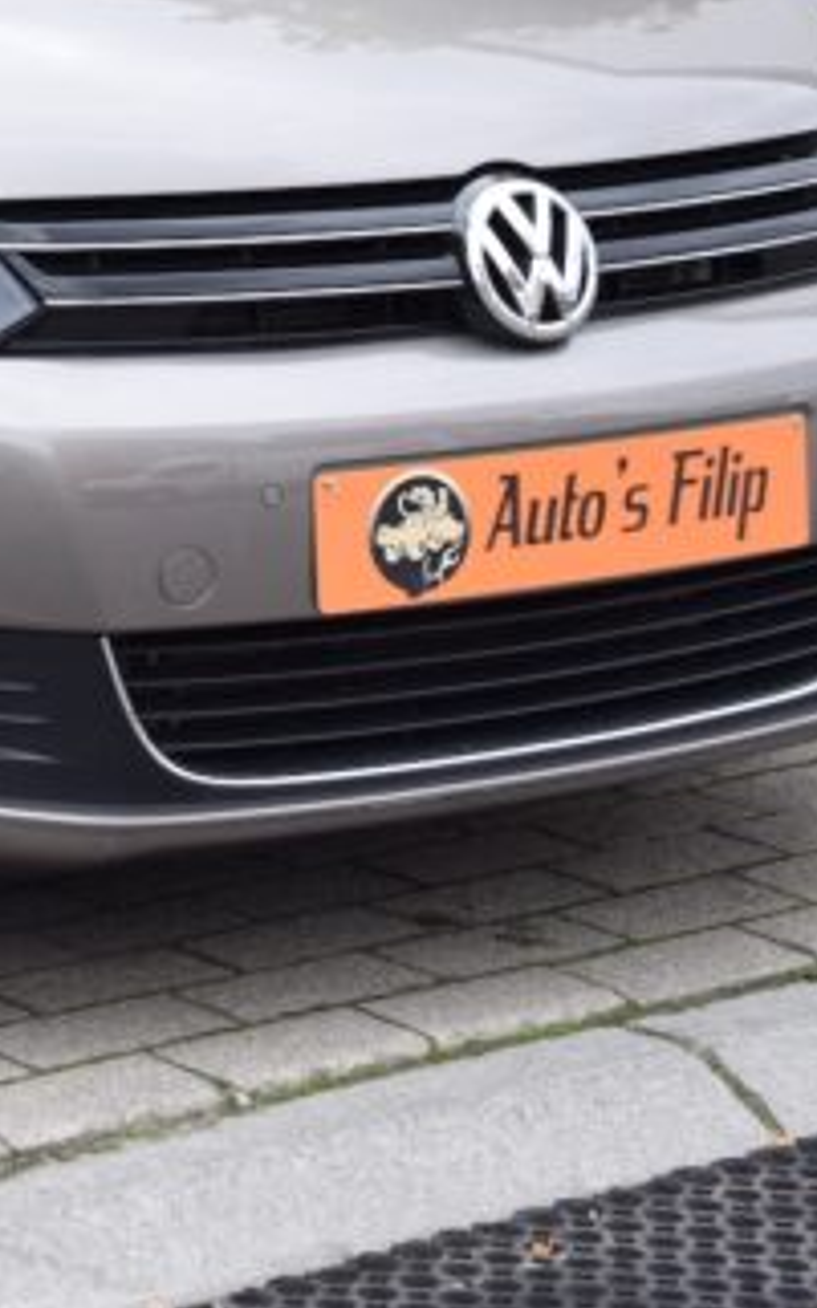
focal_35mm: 122
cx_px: -524
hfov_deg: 10.3
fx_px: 4337
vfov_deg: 16.8
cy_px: -18
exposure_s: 1/125
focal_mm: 25
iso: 400
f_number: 5.6
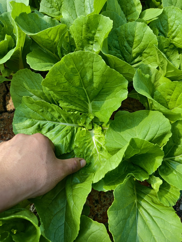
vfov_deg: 73.9
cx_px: 91
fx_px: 161
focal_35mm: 23
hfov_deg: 58.9
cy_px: 121
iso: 97
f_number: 1.88
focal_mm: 5.56
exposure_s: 1/864
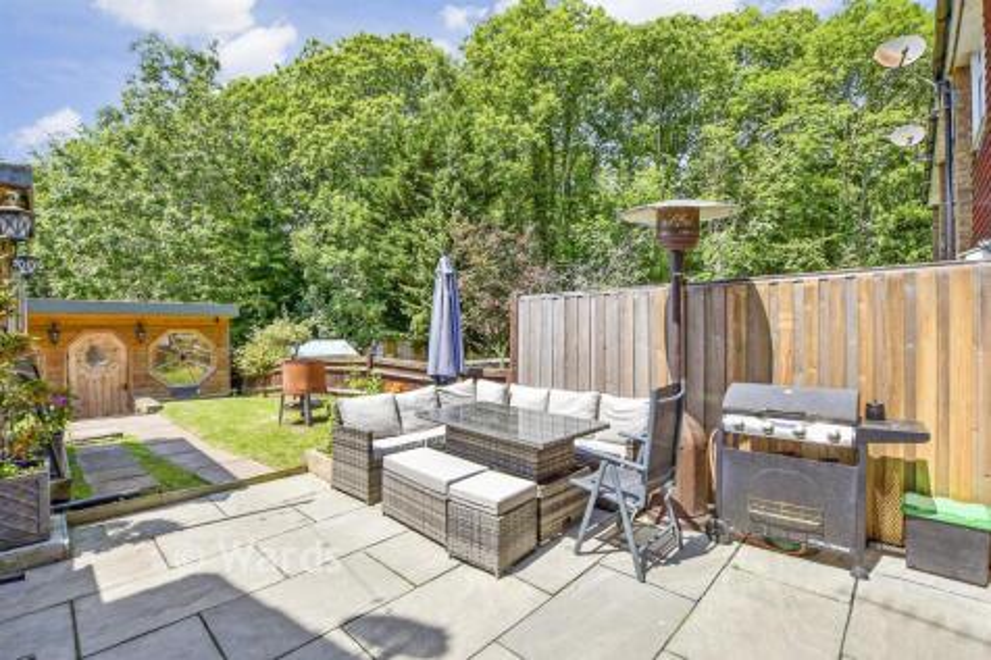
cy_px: 330
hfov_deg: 100.4
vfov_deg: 77.3
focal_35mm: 15
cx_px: 496
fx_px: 413
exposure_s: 1/800
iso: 320
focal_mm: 10
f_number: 8
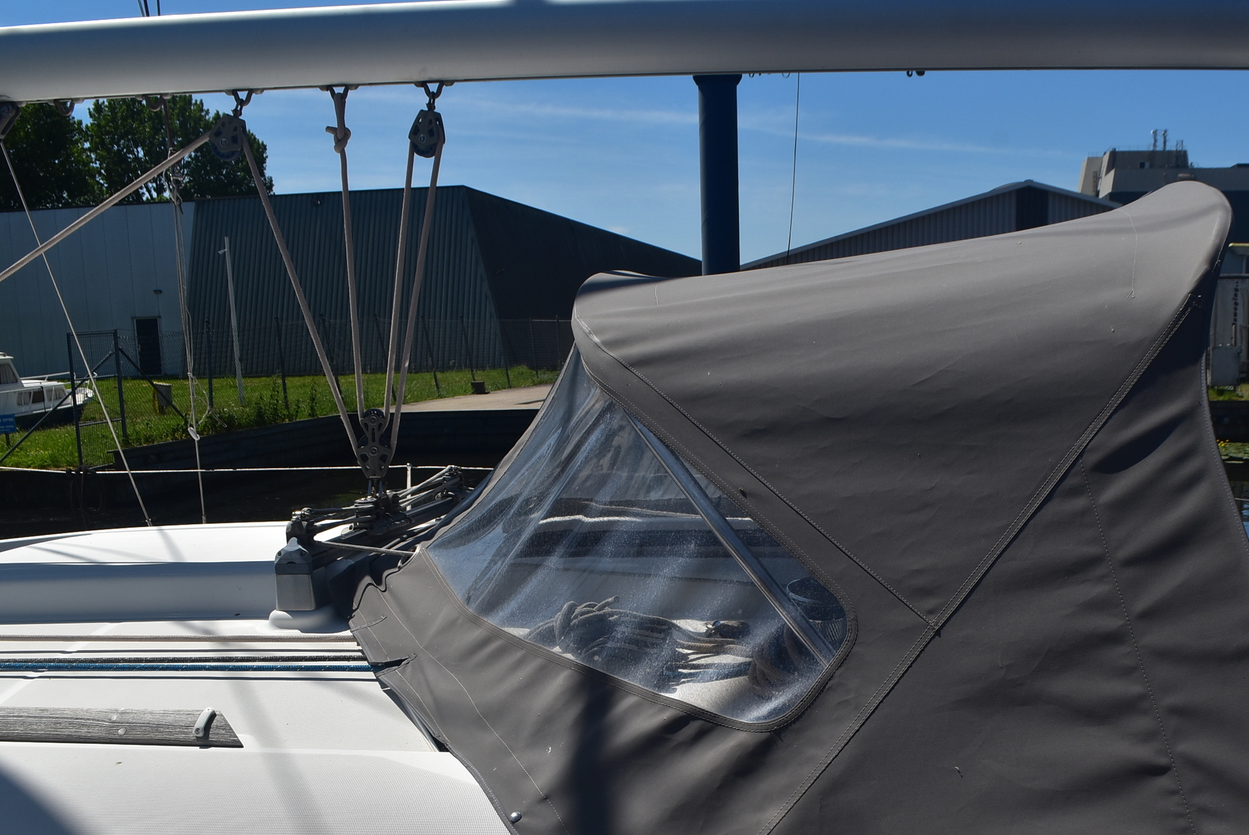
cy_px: 556
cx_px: 773
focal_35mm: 36
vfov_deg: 36.6
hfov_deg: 52.6
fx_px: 1250
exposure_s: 1/500
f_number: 11
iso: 220
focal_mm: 18
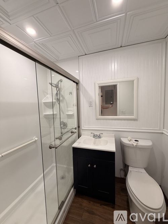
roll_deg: +1.2
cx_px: 84
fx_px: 91
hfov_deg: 85.7
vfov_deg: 102.1
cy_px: 112
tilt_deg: -5.1
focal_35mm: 14
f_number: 2.2
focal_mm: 2.22
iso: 200
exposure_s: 1/120
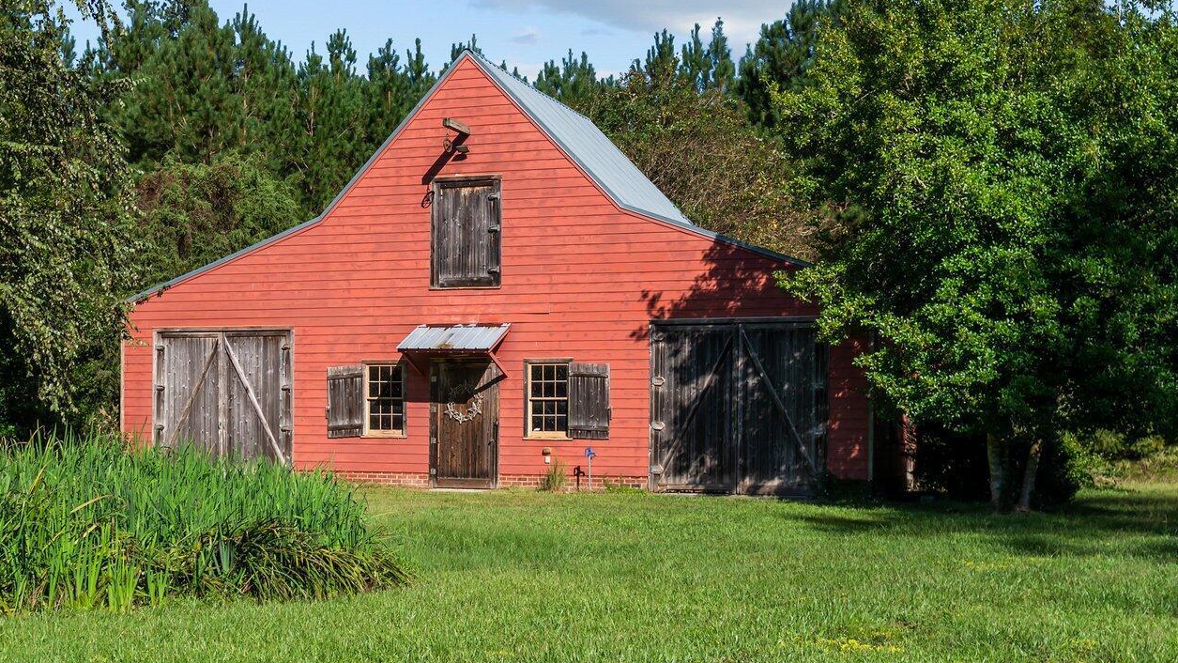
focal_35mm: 53
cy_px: 200
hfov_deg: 39.0
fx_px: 1656
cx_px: 475
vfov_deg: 22.5
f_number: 8
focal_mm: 31
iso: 250
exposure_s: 1/500
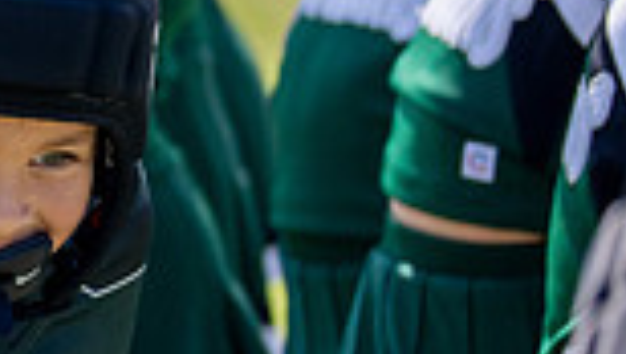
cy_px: 212
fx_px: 6979
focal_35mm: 420
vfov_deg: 2.9
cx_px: -1114
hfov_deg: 4.9
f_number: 2.8
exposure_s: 1/2000
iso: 200
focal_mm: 70
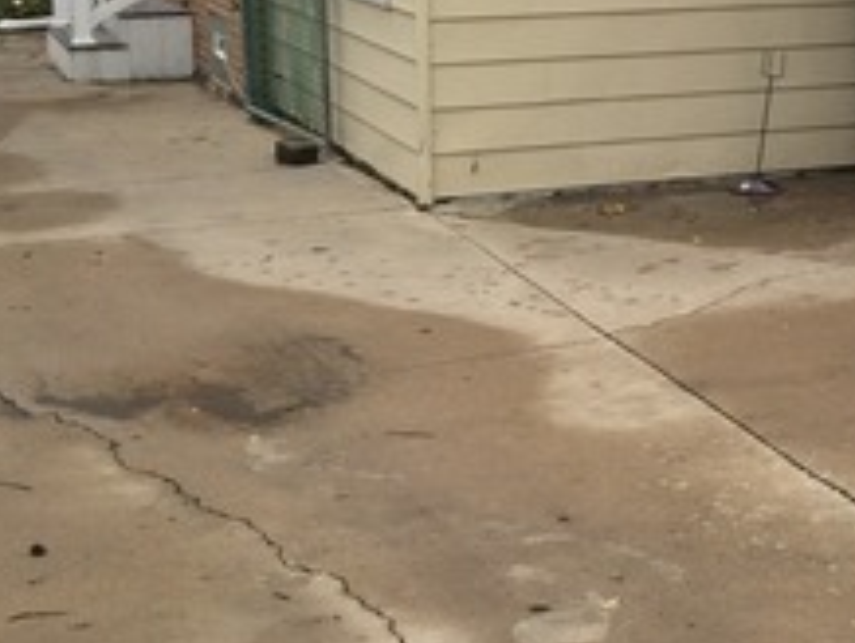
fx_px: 2102
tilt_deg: -7.4
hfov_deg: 21.6
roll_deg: +0.5
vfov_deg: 17.1
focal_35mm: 85
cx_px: 977
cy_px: 31
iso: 40
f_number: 2.2
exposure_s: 1/40
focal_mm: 4.15
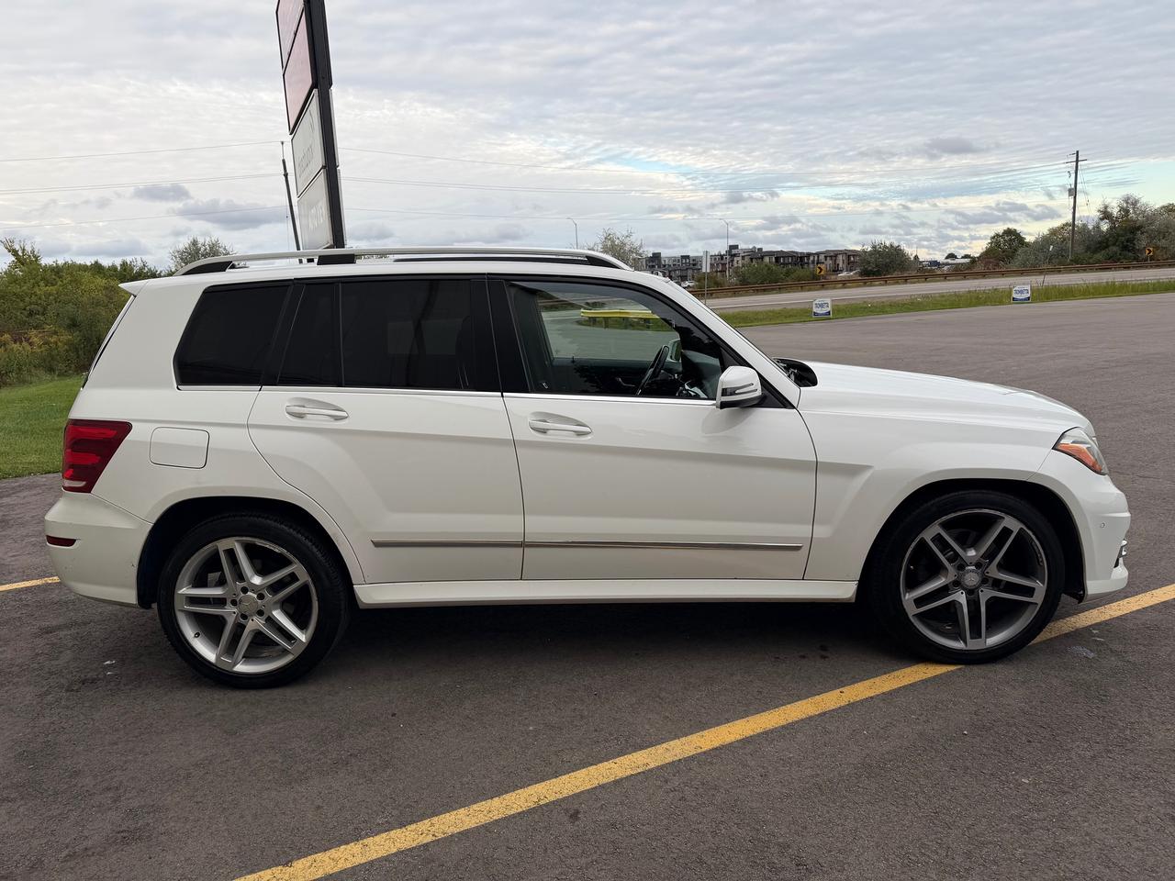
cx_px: 588
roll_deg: +3.0
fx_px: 815
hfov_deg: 71.6
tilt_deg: -10.1
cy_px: 440
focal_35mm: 24
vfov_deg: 56.8
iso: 80
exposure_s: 1/788
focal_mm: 6.76
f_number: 1.78
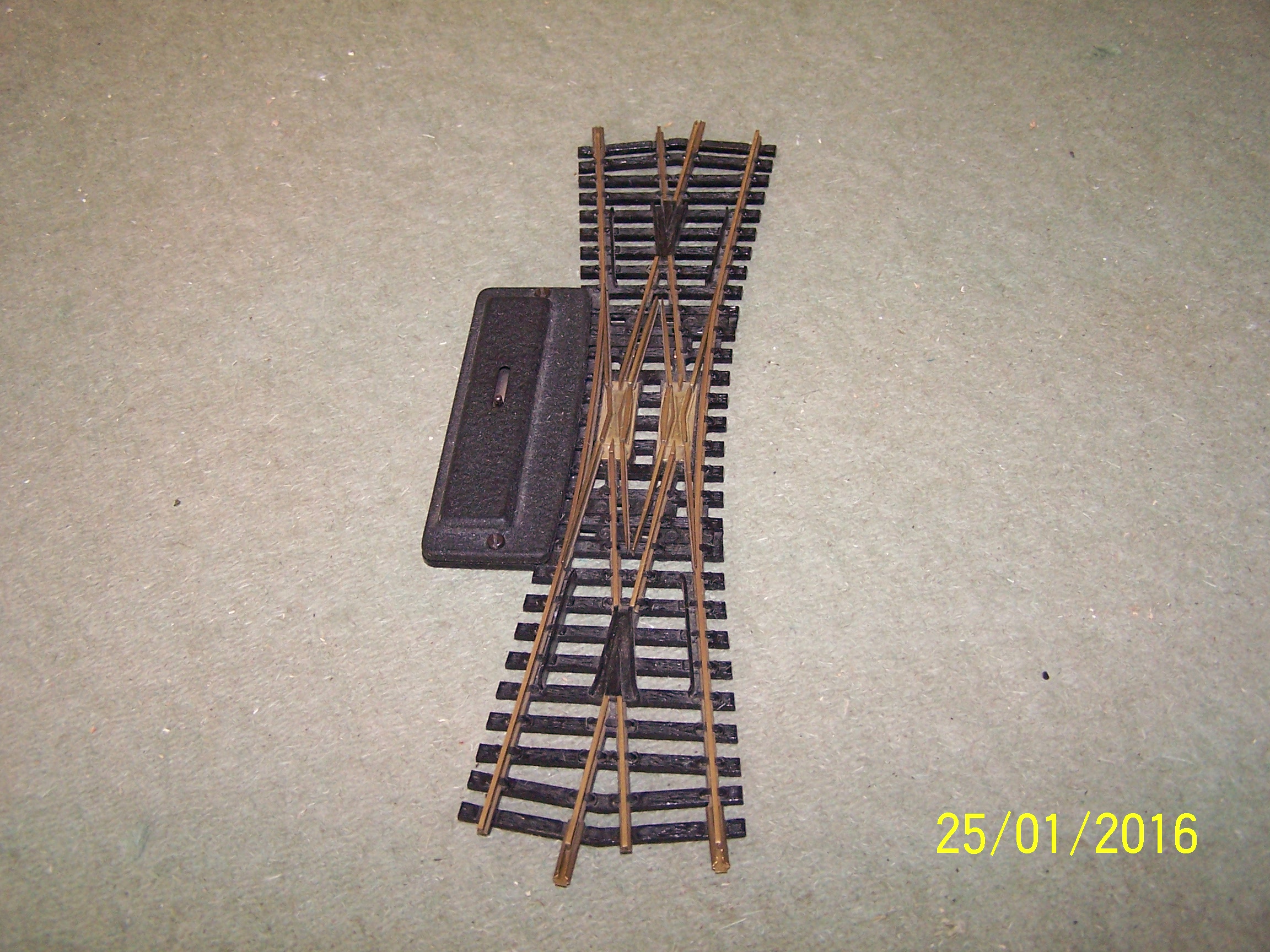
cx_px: 635
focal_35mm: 38
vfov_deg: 37.7
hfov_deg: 49.0
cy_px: 476
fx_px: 1394
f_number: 2.8
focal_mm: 6.3
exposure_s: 1/60
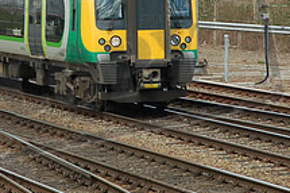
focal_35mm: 283
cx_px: 89
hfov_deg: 7.3
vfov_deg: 4.8
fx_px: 2278
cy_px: 16
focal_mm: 70
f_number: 5.6
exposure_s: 1/500
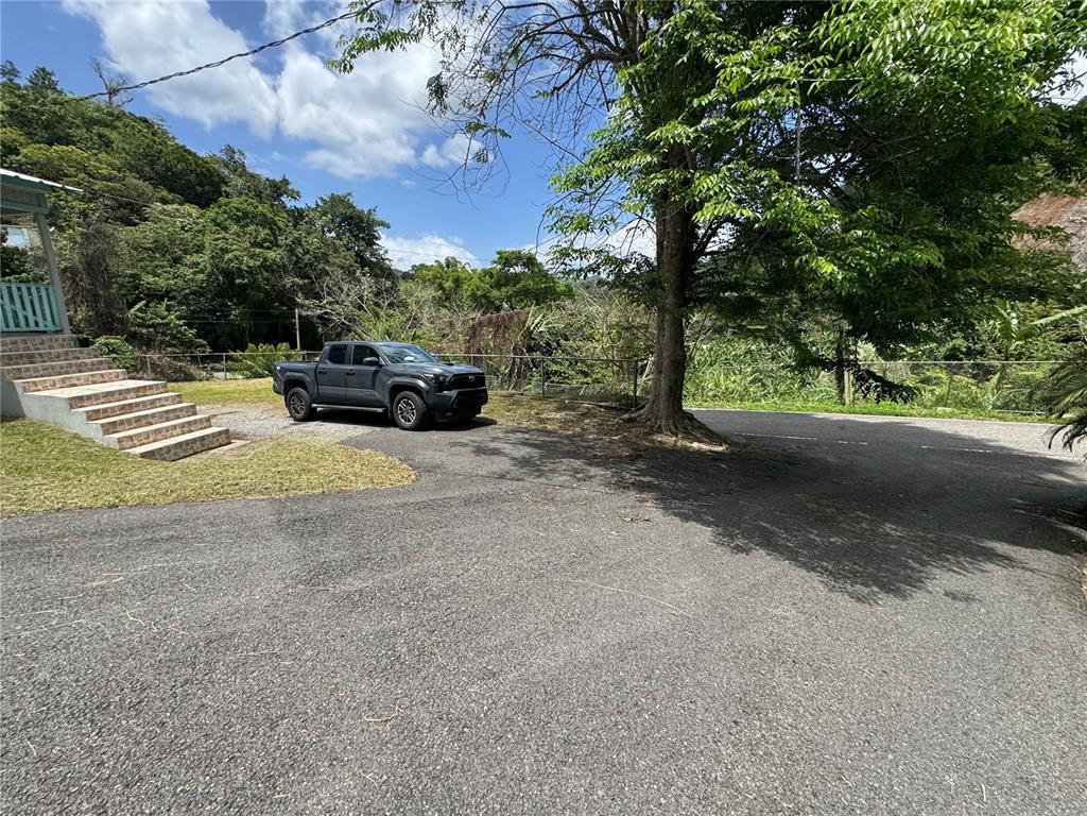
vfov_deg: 85.7
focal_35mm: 14
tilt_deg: -15.3
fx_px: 440
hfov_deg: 102.1
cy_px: 408
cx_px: 544
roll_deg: -0.9
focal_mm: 2.22
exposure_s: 1/1126
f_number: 2.2
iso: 40
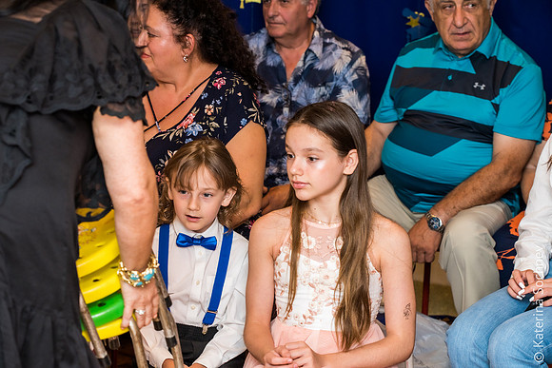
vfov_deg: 13.7
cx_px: 276
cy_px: 184
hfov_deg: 20.4
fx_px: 1534
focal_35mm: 100
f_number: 5.6
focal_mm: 100
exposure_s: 1/160
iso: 1600
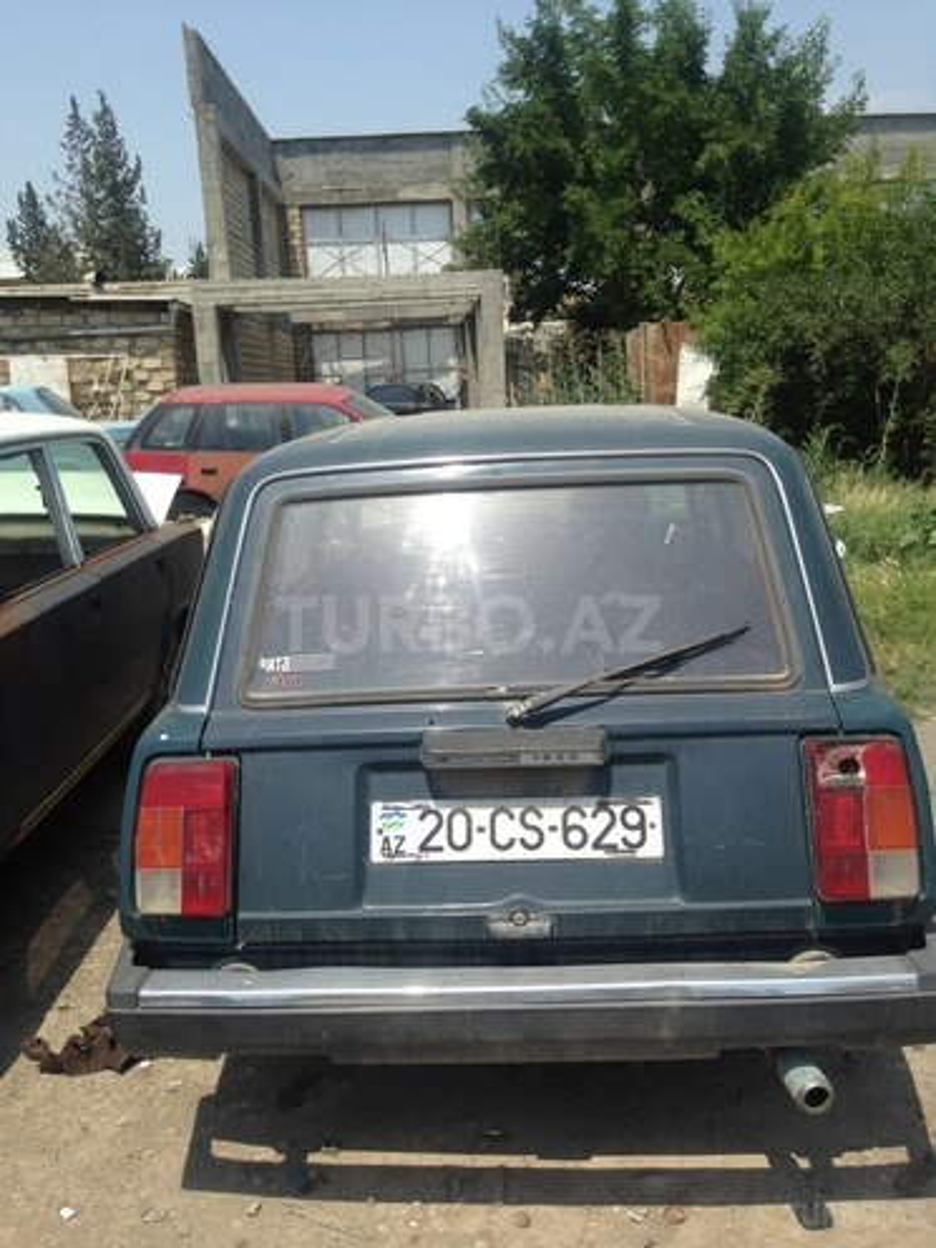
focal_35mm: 33
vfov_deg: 55.4
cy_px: 624
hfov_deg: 42.9
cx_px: 468
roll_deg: +0.9
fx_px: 1190
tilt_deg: -9.0
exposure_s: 1/1595
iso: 50
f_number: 2.4
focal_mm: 4.12
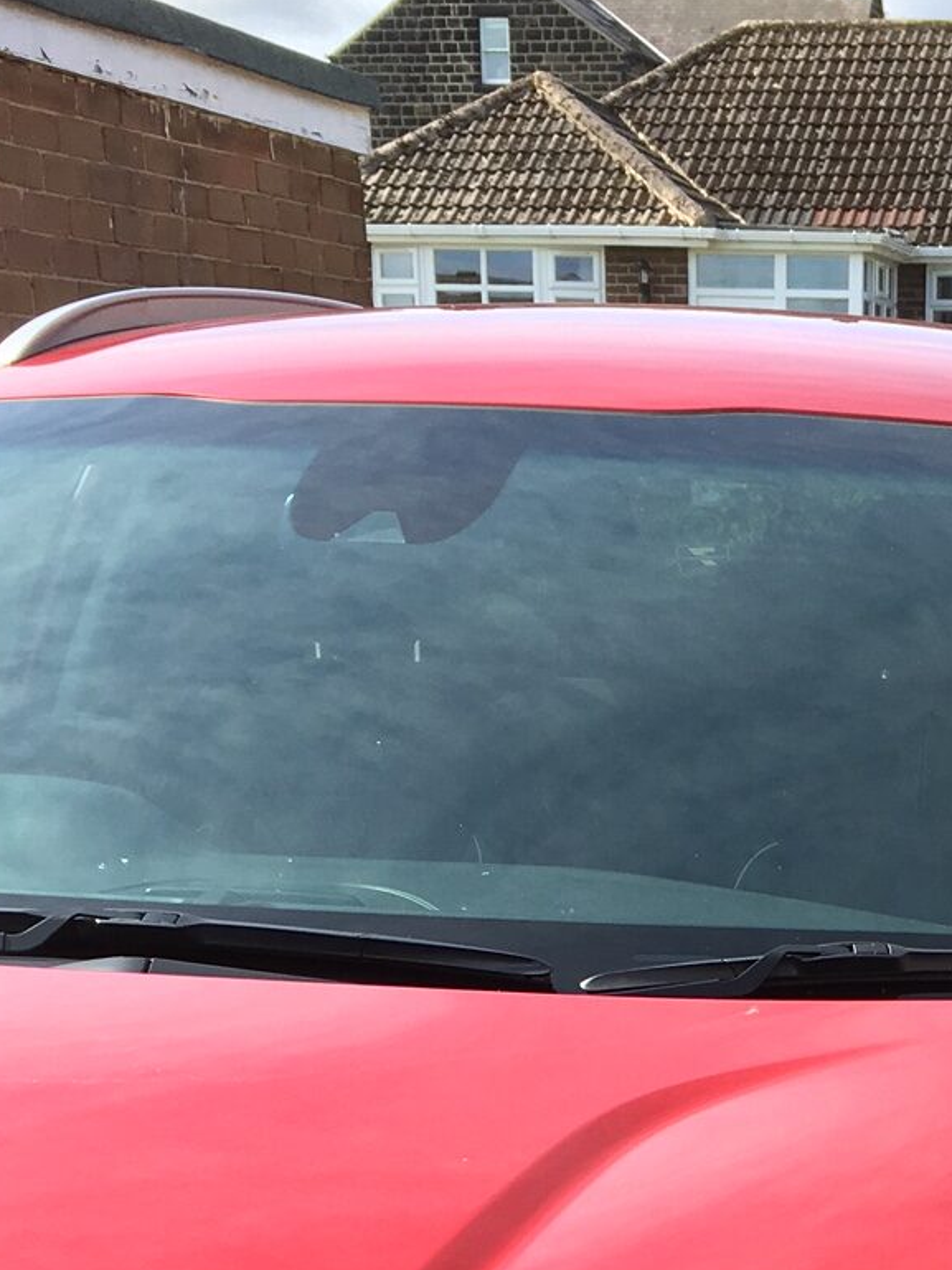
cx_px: 937
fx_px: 2786
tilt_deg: -20.9
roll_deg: -0.5
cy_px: 1470
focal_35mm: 76
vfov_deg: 23.7
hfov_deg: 18.9
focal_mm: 4.15
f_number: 2.2
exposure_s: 1/530
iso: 25
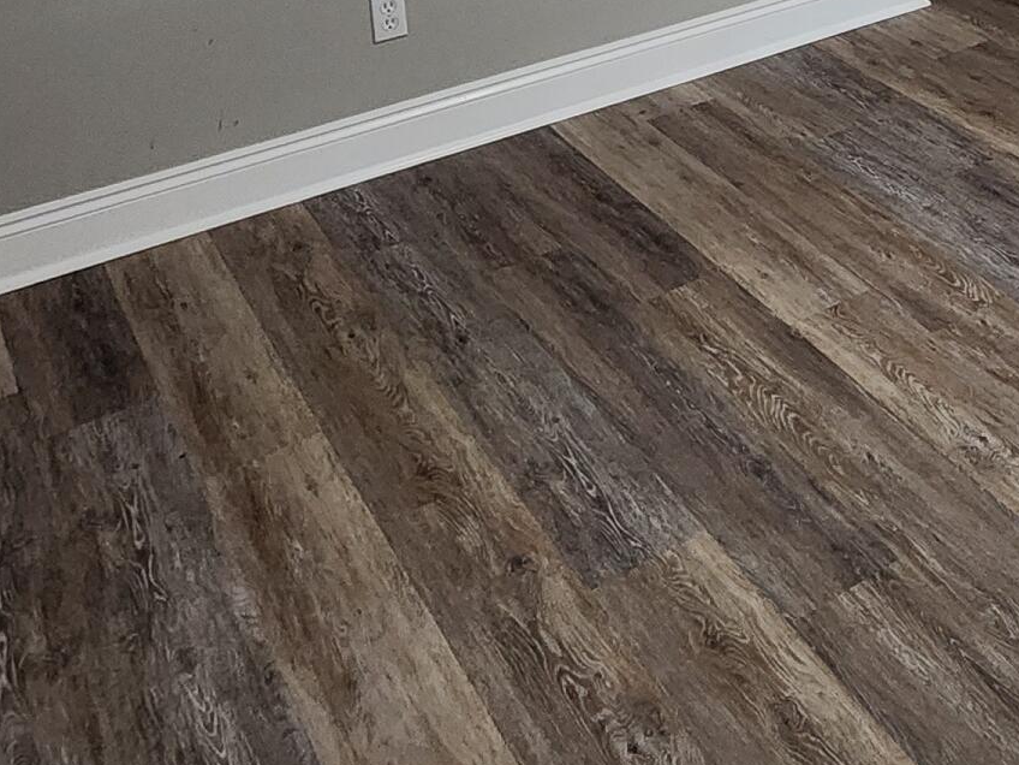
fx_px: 1354
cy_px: -310
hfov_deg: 34.2
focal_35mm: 46
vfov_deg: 25.5
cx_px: 1182
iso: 320
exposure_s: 1/60
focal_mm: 2.2
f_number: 2.2
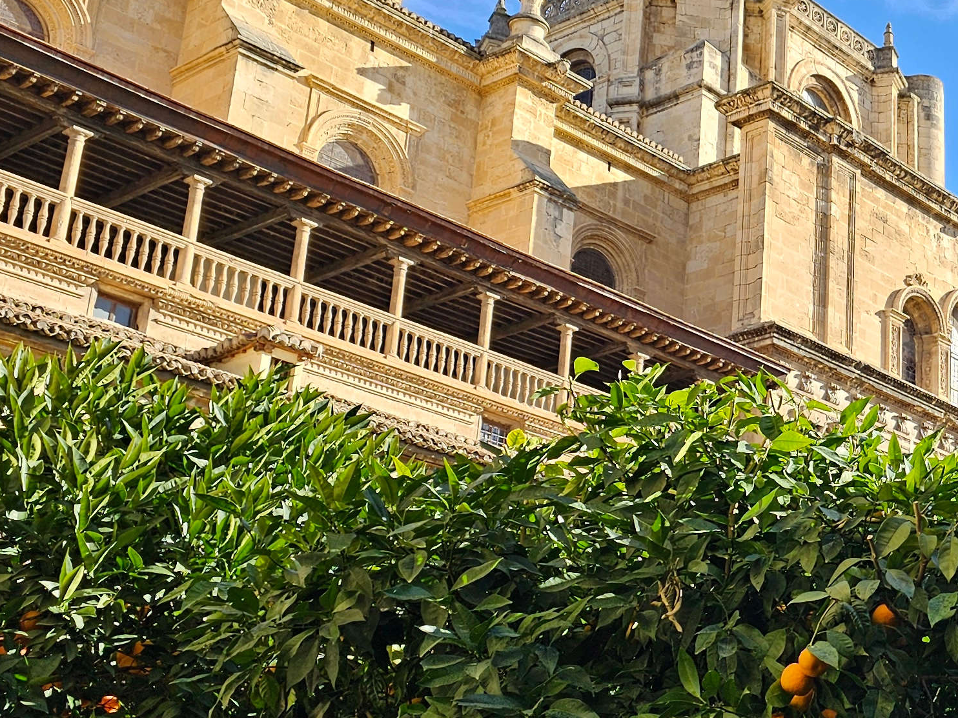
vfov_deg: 23.7
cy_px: 354
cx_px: 1001
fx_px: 1716
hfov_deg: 28.8
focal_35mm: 62
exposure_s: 1/289
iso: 10
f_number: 1.7
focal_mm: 6.3
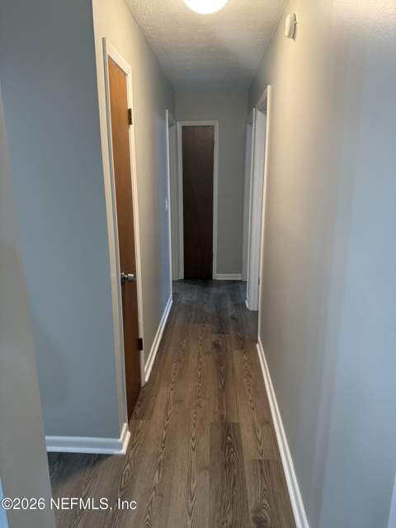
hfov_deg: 56.8
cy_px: 264
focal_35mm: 24
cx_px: 198
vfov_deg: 71.6
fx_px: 366
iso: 160
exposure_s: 1/60
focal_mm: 6.76
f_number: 1.78
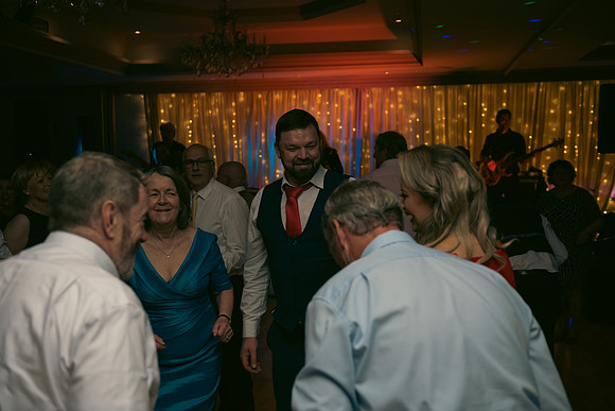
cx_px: 308
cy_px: 206
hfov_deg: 48.4
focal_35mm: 40
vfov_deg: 33.4
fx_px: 683
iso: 500
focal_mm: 40
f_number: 3.5
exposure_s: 1/160
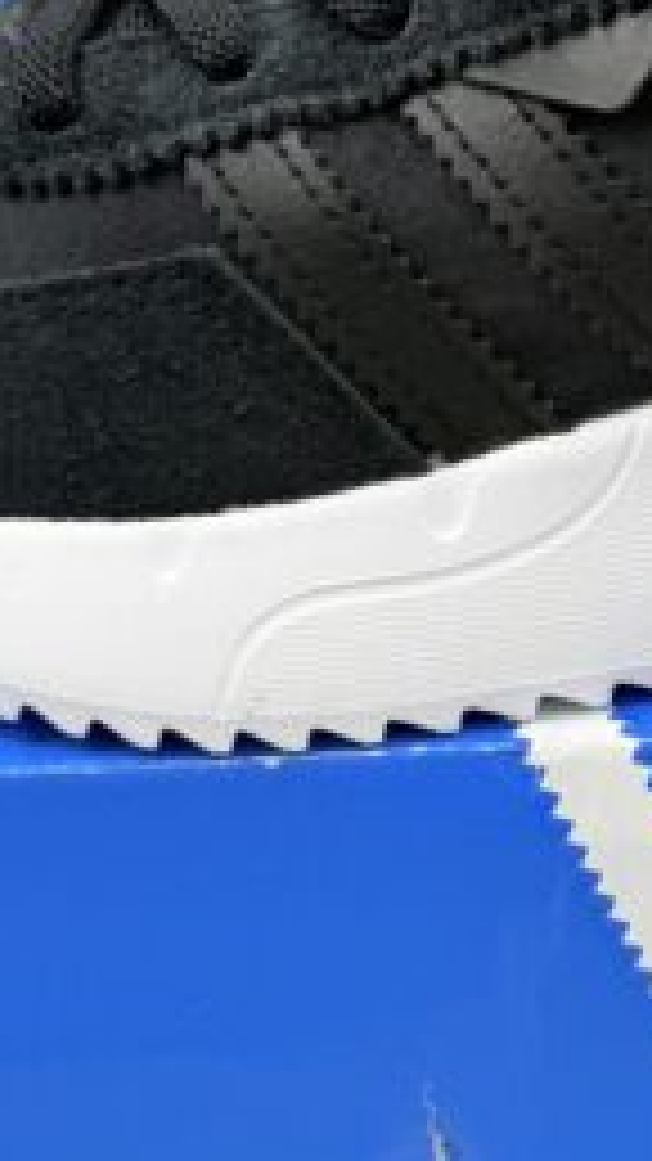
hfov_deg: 14.9
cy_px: 423
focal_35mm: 81
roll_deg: +5.8
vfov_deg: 26.1
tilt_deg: -24.1
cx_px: 481
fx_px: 2491
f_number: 1.78
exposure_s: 1/931
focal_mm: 6.76
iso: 80
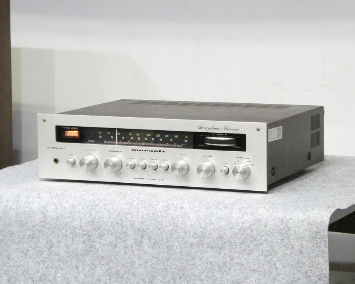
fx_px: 1366
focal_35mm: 130
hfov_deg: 14.8
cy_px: 141
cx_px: 175
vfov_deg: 11.9
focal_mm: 22.3
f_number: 5.2
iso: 1600
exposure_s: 1/40
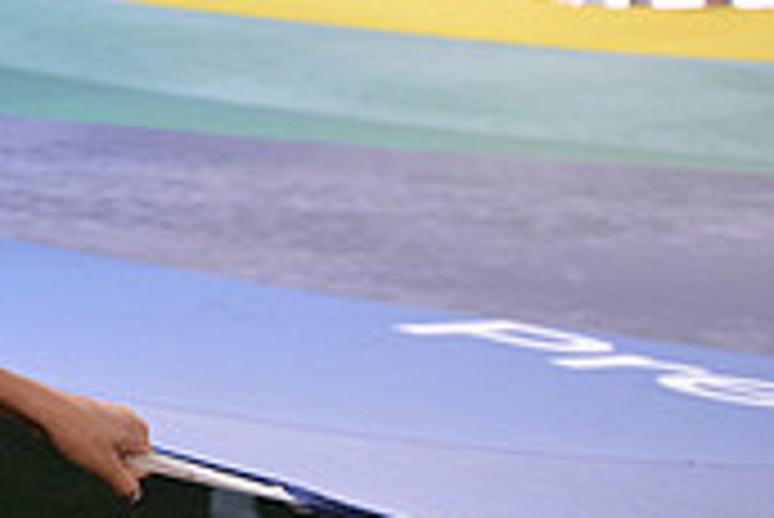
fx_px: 1743
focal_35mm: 81
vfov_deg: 16.6
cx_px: -382
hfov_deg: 21.2
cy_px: 34
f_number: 2.8
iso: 400
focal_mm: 24
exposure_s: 1/640
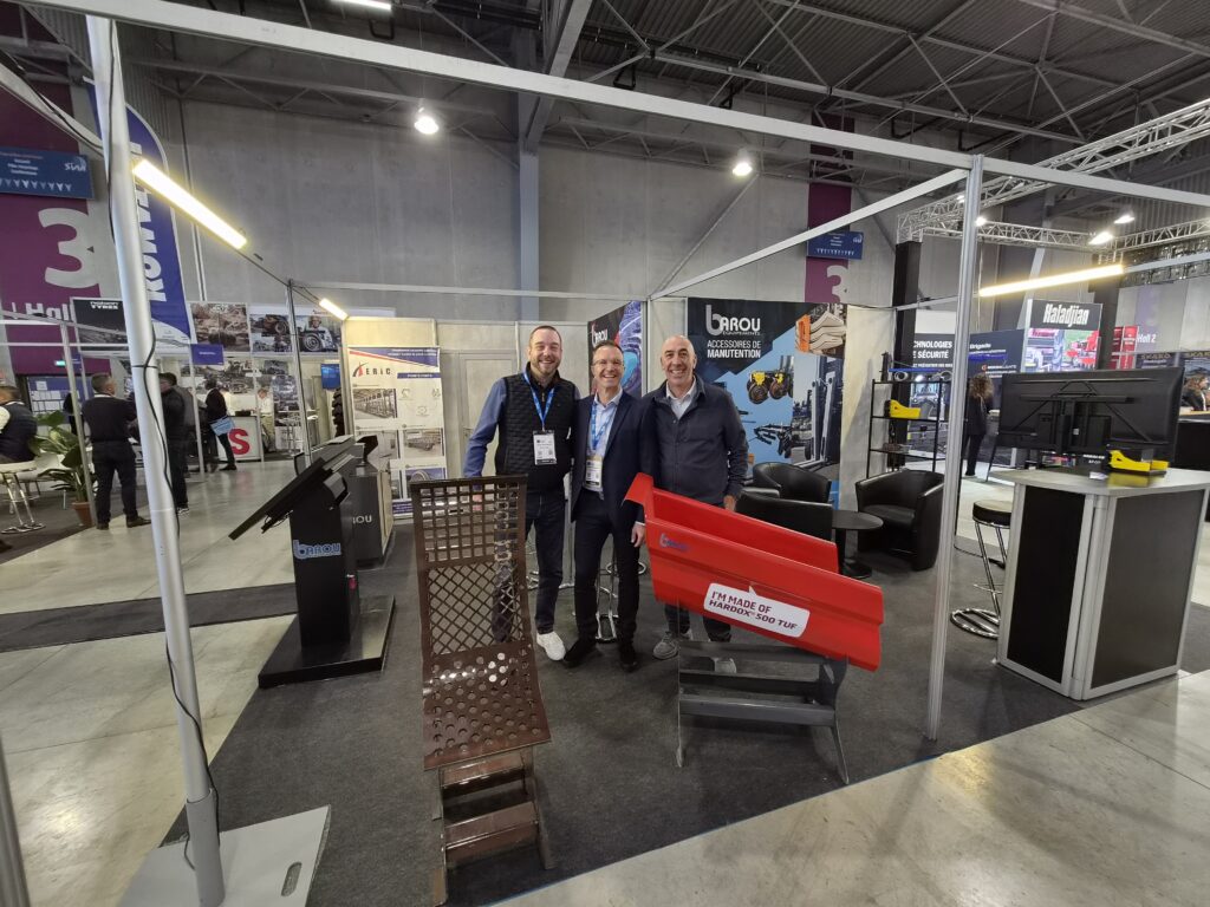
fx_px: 454
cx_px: 605
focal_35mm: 13
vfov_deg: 89.9
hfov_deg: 106.2
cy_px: 454
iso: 200
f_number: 2.2
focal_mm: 2.2
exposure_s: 1/100
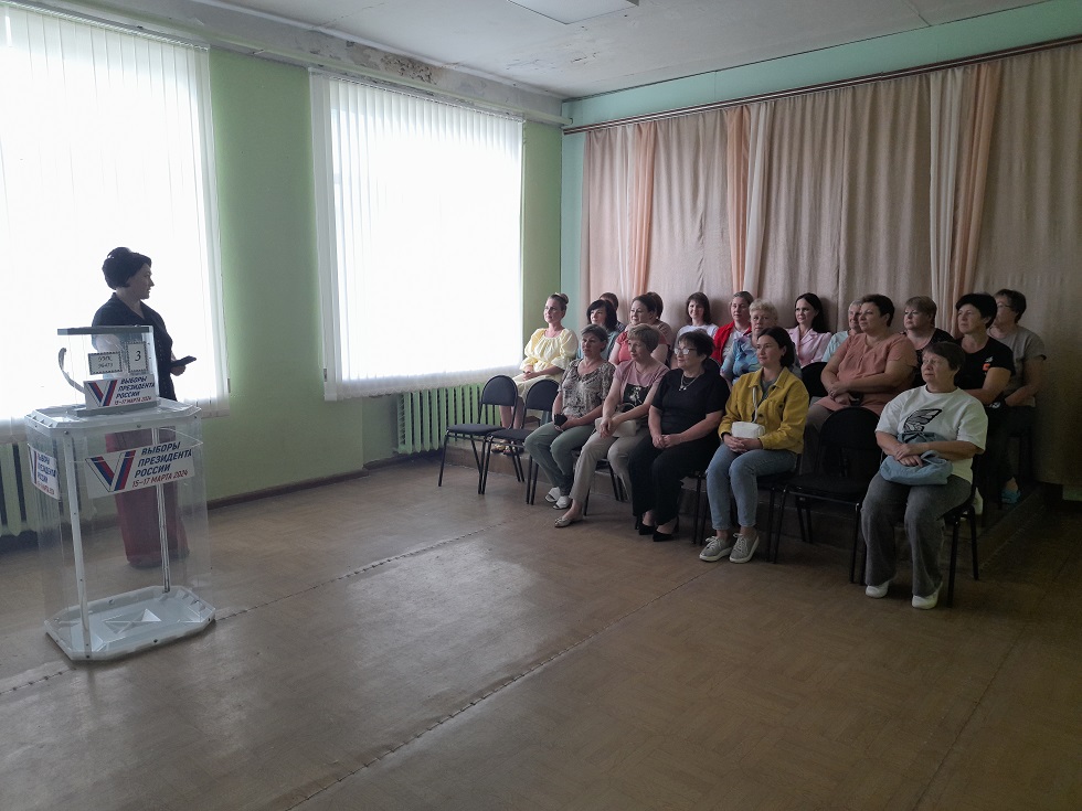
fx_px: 781
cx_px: 541
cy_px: 406
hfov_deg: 69.4
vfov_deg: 54.9
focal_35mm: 25
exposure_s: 1/50
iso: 64
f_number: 2
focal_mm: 4.6
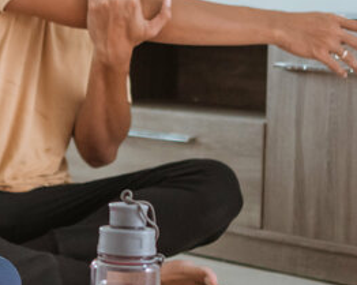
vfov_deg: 8.5
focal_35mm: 181
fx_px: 1907
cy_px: 72
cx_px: -99
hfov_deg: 10.5
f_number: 1.8
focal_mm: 35
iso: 800
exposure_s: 1/160
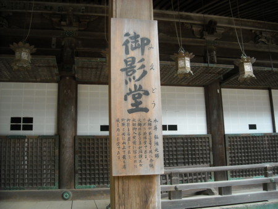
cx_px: 139
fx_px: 281
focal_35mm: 35
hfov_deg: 52.6
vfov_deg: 40.7
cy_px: 104
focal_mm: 5.7
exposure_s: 1/176
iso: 208
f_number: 2.8
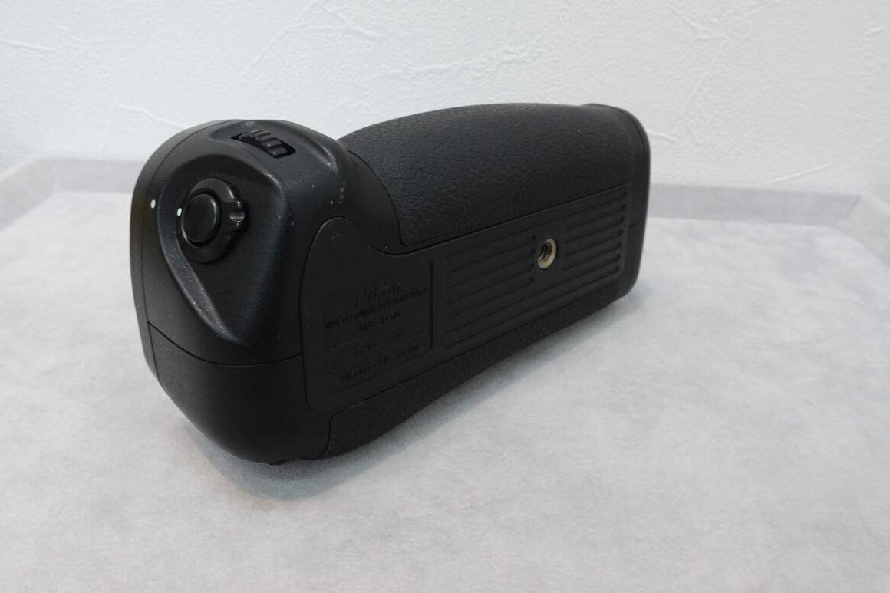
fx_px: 742
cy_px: 293
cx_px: 440
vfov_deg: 43.6
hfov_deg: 61.9
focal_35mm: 30
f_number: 10
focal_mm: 10.81
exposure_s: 1/30
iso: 1600
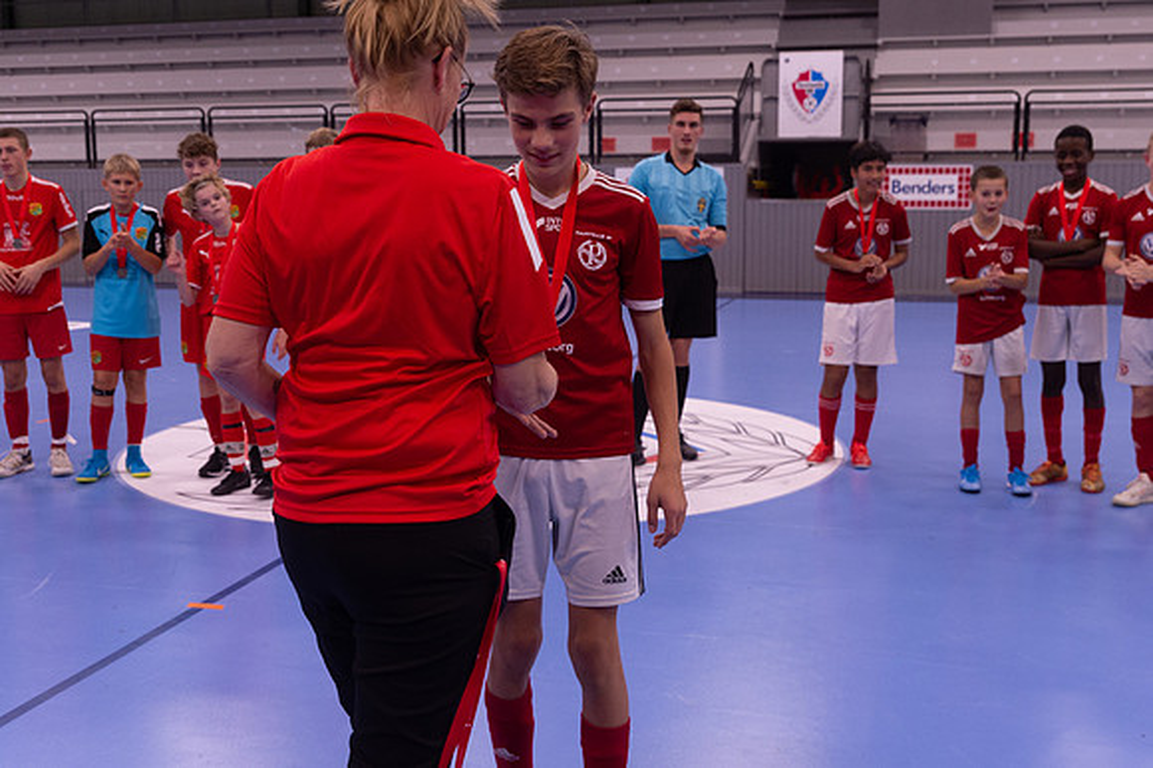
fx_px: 1319
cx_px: 576
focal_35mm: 41
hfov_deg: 47.2
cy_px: 384
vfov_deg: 32.4
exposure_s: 1/200
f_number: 3.5
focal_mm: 38
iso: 2000
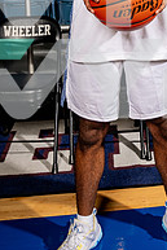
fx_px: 389
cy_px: -12
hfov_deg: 23.6
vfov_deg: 32.2
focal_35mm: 56
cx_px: 150
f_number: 7.1
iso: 250
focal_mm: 24
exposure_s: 1/125
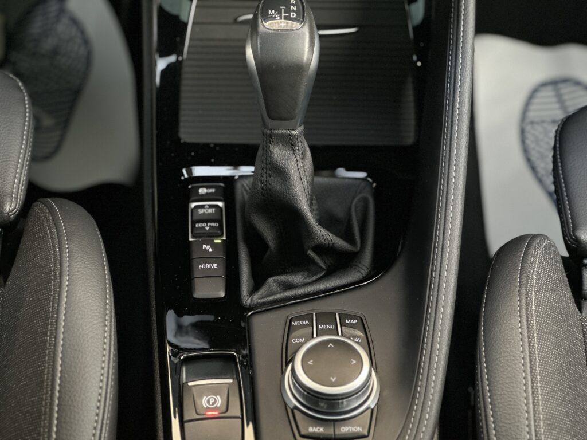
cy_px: 220
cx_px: 294
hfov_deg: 25.3
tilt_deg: -51.0
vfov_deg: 19.1
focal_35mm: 77
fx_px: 1306
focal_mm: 9
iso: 320
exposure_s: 1/25
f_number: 2.8
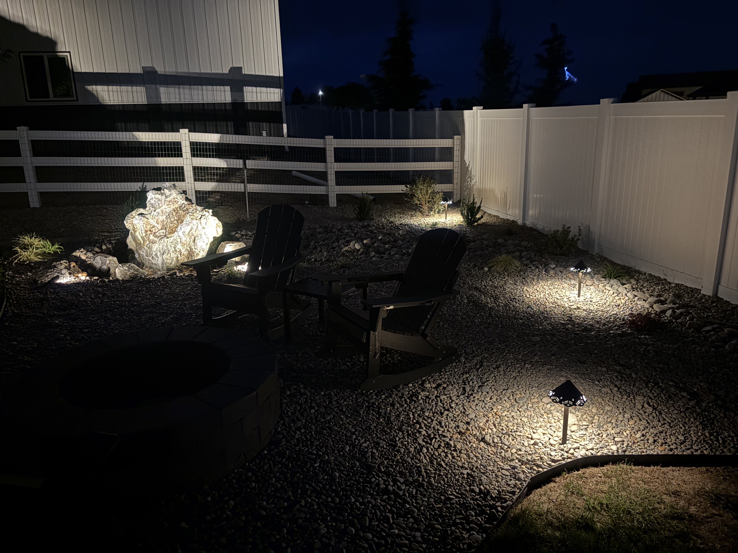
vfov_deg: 53.1
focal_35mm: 26
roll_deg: +1.3
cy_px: 276
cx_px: 369
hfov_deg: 67.3
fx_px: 554
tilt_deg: -14.5
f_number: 1.6
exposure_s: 1/9
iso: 800
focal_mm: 5.96
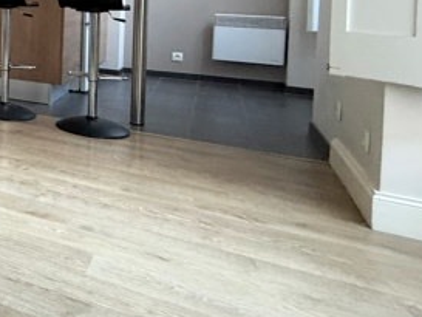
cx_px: -175
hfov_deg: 30.8
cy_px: 2
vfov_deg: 32.4
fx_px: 500
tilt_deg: -1.7
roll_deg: +0.9
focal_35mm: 41
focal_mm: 2.22
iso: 500
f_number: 2.2
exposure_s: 1/60
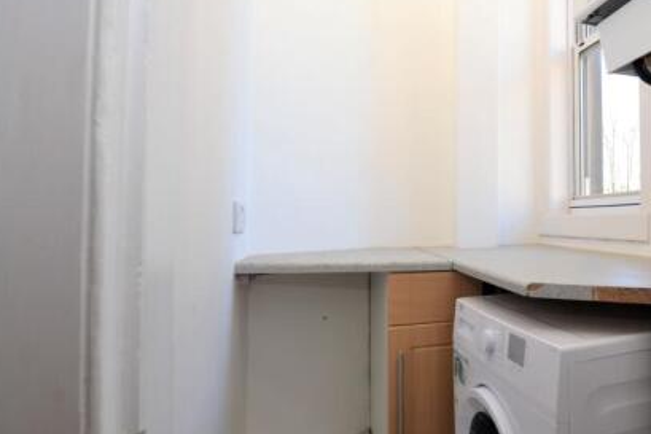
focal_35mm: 24
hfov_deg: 67.6
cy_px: 200
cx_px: 510
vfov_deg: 53.1
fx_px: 434
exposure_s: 1/100
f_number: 5
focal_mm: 10
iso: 400
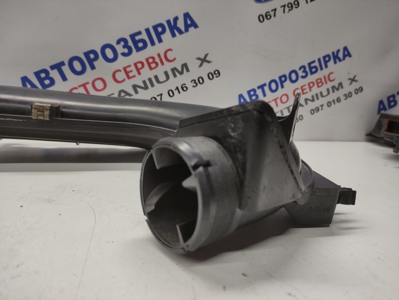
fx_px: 288
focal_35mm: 25
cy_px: 150
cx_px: 200
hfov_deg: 69.4
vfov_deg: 54.9
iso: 103
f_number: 1.89
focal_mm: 5.43
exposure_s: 1/100
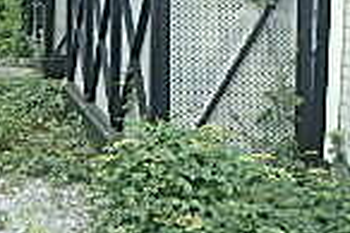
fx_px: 932
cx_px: -29
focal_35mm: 96
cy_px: 86
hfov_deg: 20.3
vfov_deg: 14.2
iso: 125
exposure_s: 1/125
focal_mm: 3.7
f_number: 3.5
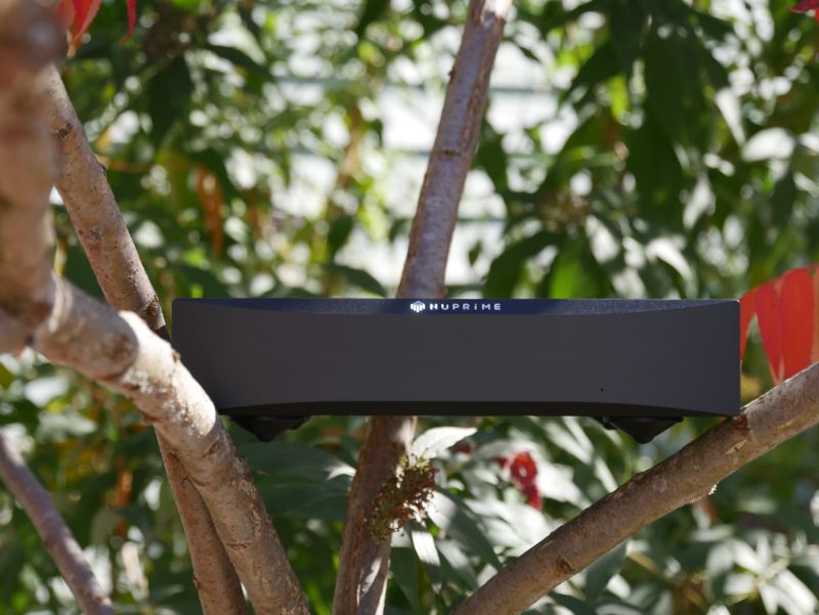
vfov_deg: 13.5
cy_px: 308
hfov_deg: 17.9
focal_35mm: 110
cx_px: 410
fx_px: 2604
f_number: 5.1
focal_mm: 55
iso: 200
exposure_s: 1/250
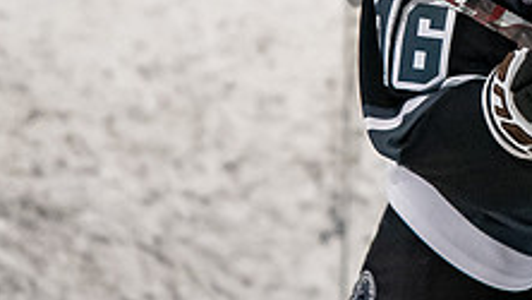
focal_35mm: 1224
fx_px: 17271
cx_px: 596
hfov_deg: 1.8
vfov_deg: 1.0
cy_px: -193
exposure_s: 1/800
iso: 2000
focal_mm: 200
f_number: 2.8
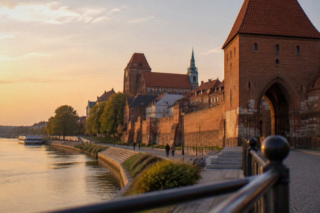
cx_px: 160
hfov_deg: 51.9
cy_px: 106
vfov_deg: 35.9
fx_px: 329
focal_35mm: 37
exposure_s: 1/60
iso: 4000
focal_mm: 37
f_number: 5
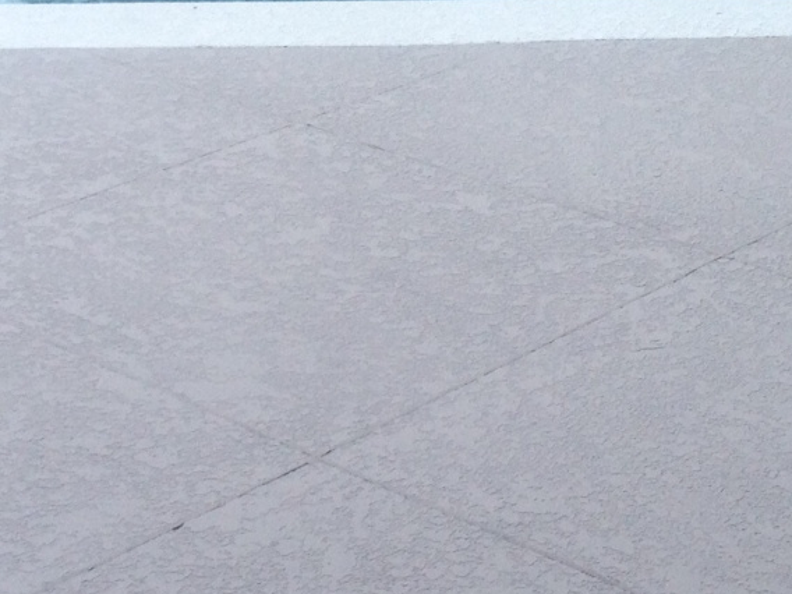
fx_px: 2723
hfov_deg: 16.5
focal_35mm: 119
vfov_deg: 12.4
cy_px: 121
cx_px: 335
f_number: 2.4
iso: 50
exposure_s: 1/40
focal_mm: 4.12
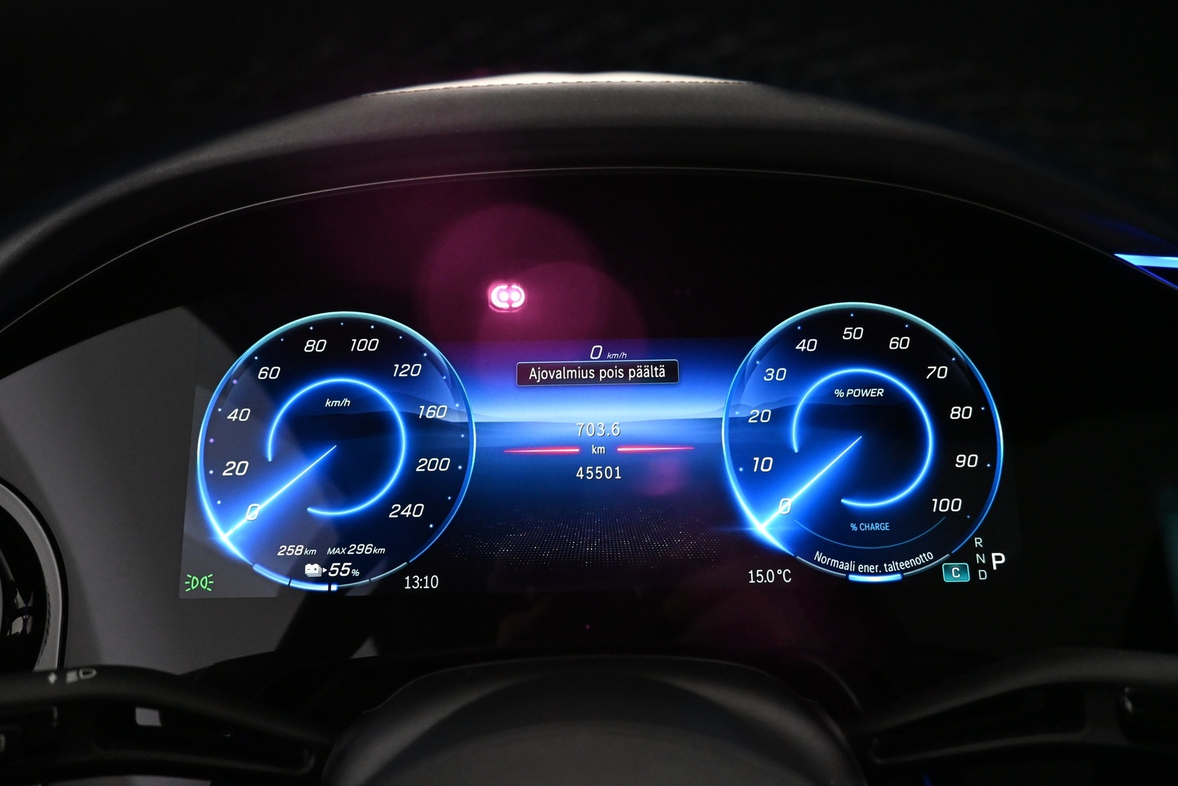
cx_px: 589
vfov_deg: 53.1
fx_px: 785
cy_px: 393
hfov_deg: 73.7
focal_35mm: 24
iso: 4000
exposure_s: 1/60
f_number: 4
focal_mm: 16
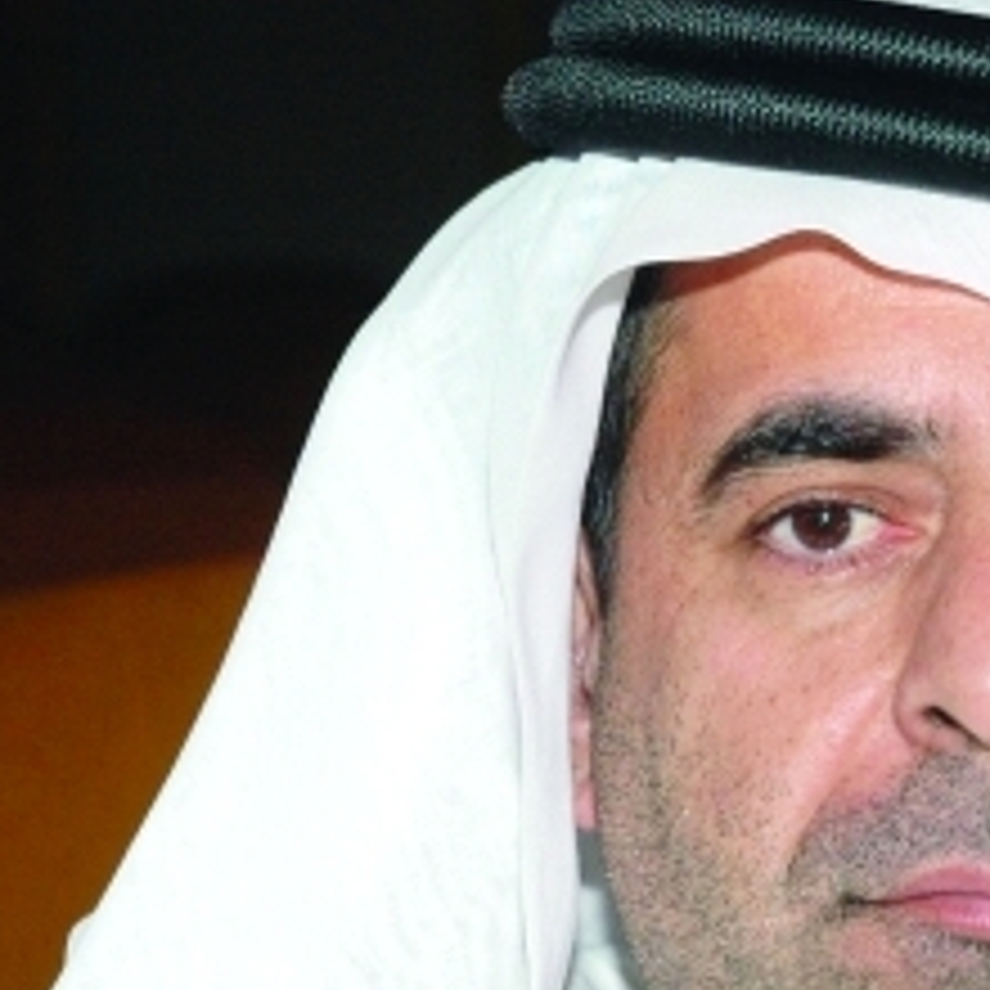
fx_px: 5501
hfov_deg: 10.2
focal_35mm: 170
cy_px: 889
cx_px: 1040
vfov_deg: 10.2
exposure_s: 1/60
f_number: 5.6
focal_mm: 46
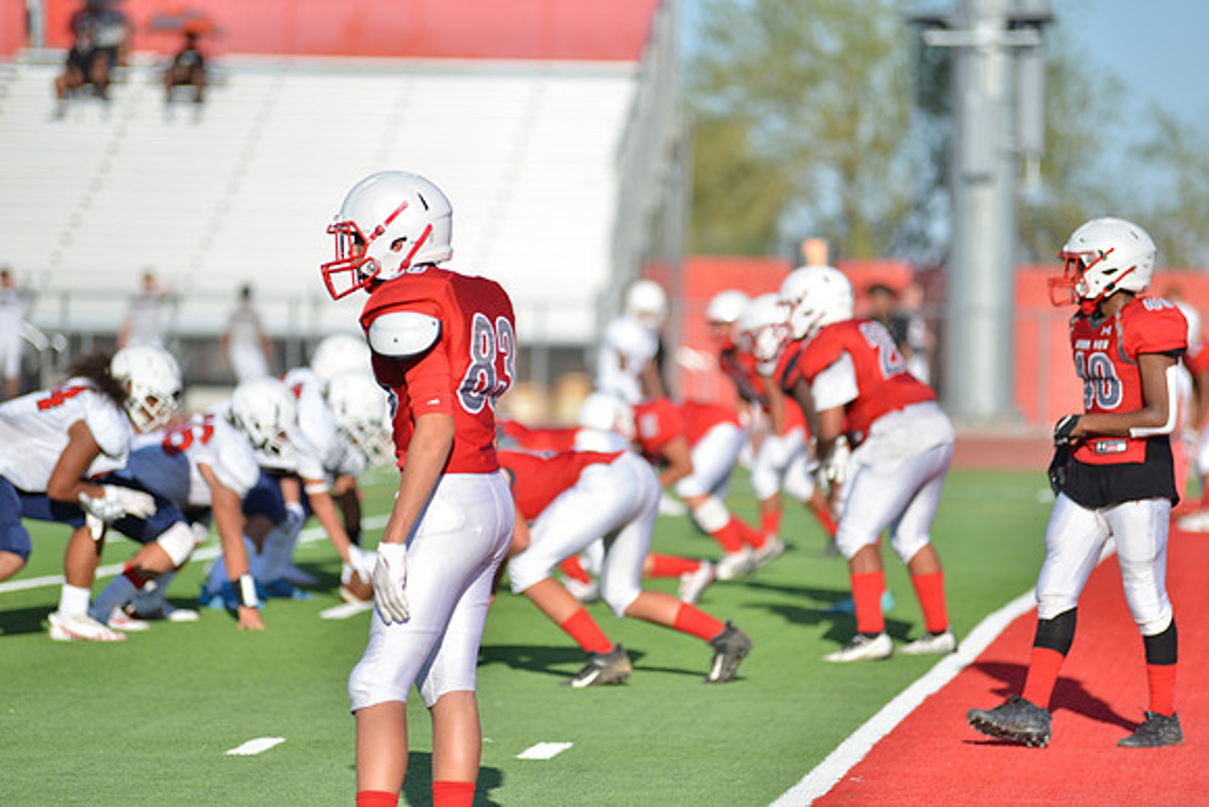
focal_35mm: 200
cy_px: 404
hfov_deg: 10.3
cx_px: 604
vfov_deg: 6.9
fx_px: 6718
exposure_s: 1/1600
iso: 100
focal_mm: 200
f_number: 2.8
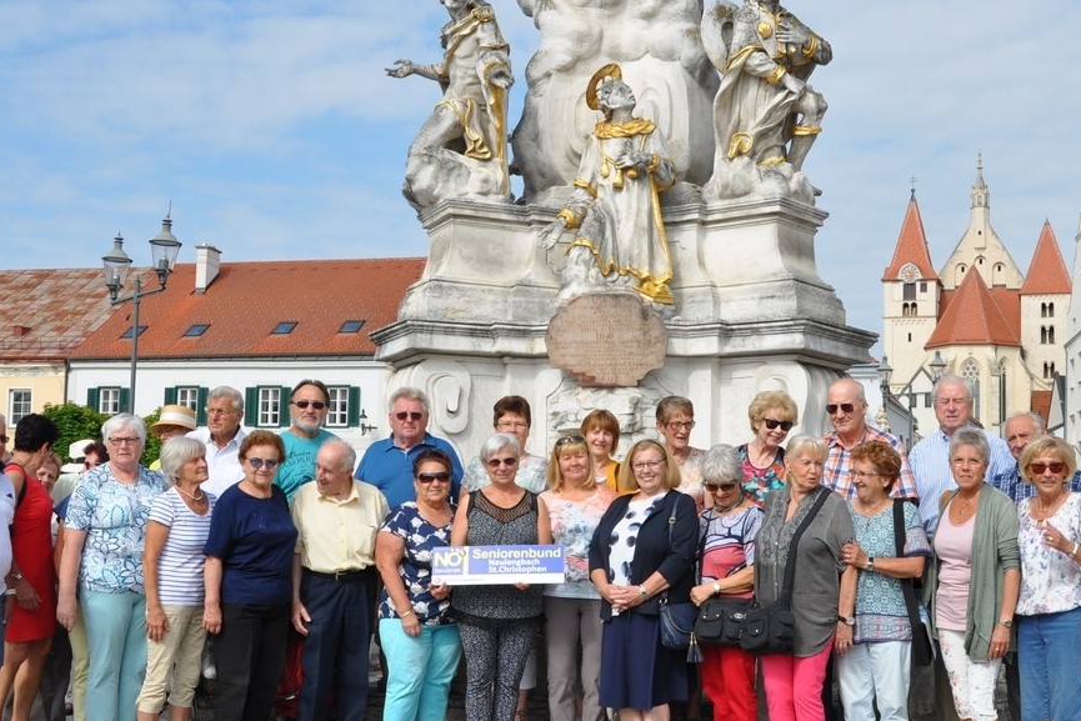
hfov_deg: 49.4
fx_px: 1171
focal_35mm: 39
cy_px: 402
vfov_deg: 34.2
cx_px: 474
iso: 200
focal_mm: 22
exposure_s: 1/320
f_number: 9
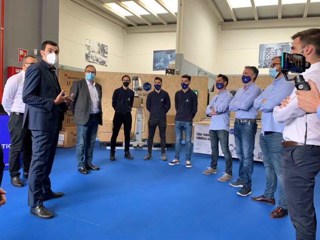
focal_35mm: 26
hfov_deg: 67.3
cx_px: 160
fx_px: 240
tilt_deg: -4.5
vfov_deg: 53.1
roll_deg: -2.1
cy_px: 120
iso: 100
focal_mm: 4.25
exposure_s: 1/50
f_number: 1.8
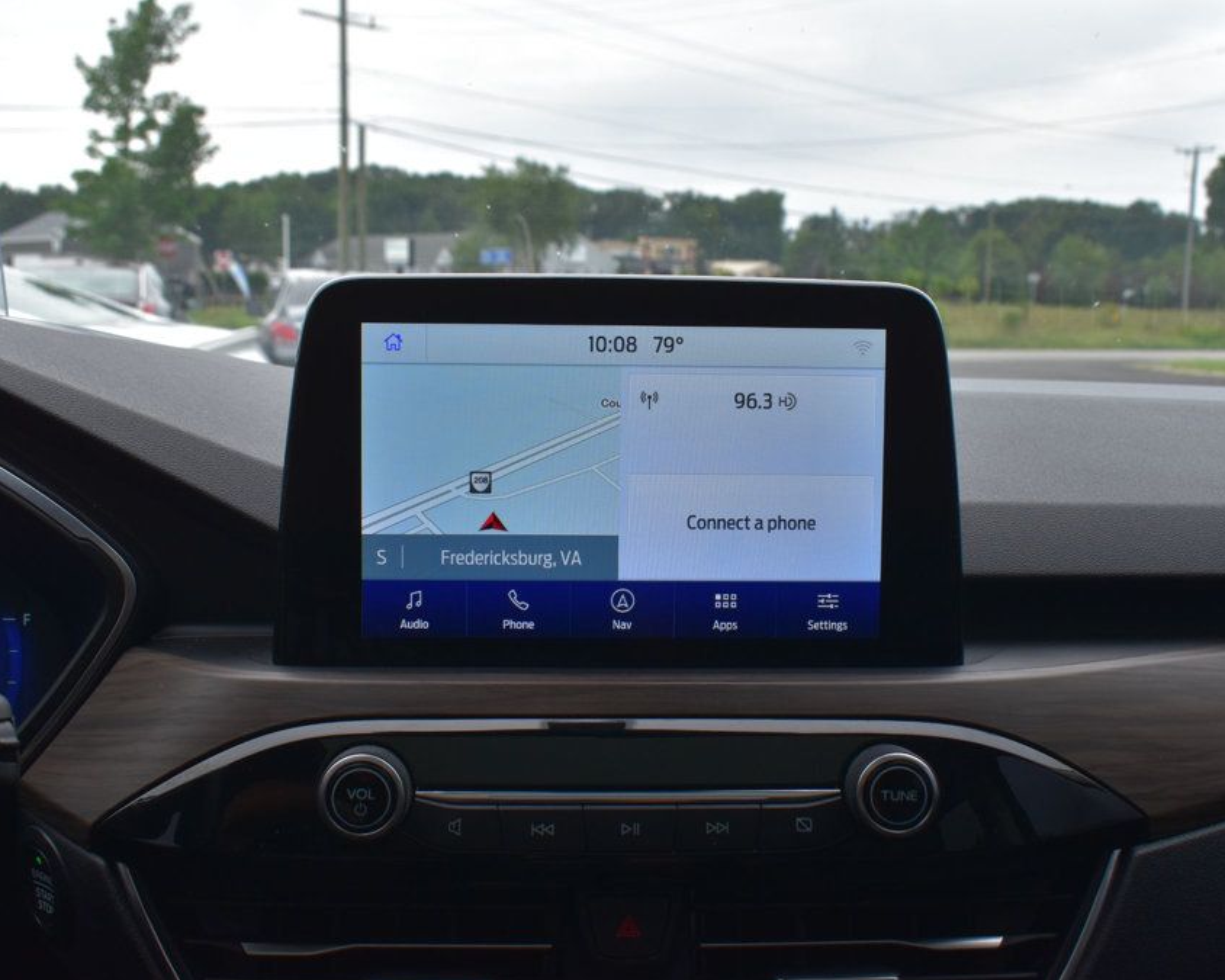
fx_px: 1486
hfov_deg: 44.8
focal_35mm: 41
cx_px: 602
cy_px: 492
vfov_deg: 36.5
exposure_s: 1/200
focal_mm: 24
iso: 400
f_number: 10
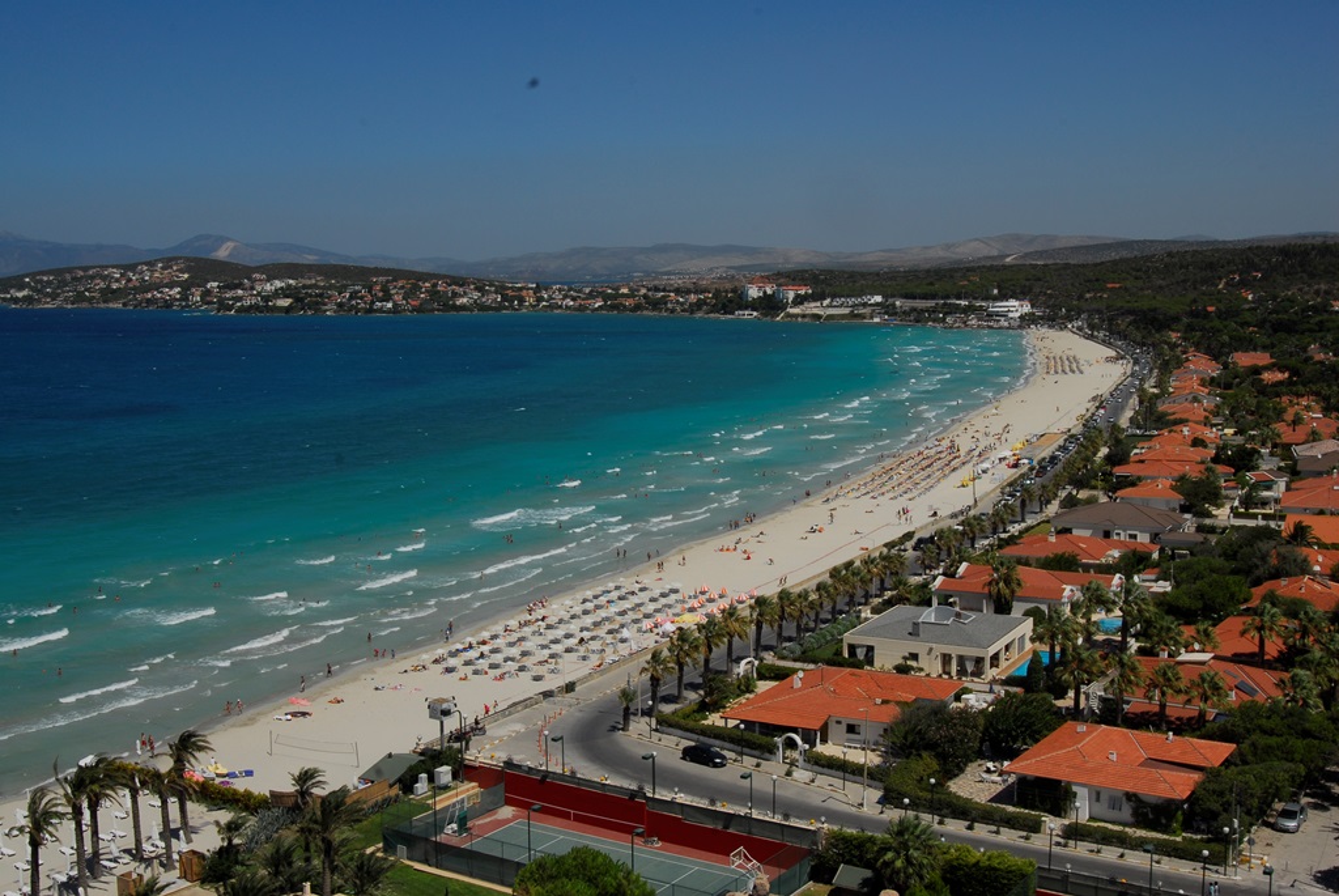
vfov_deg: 32.0
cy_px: 448
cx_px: 670
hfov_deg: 46.4
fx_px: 1564
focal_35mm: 42
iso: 100
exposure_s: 1/125
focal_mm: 28
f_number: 14
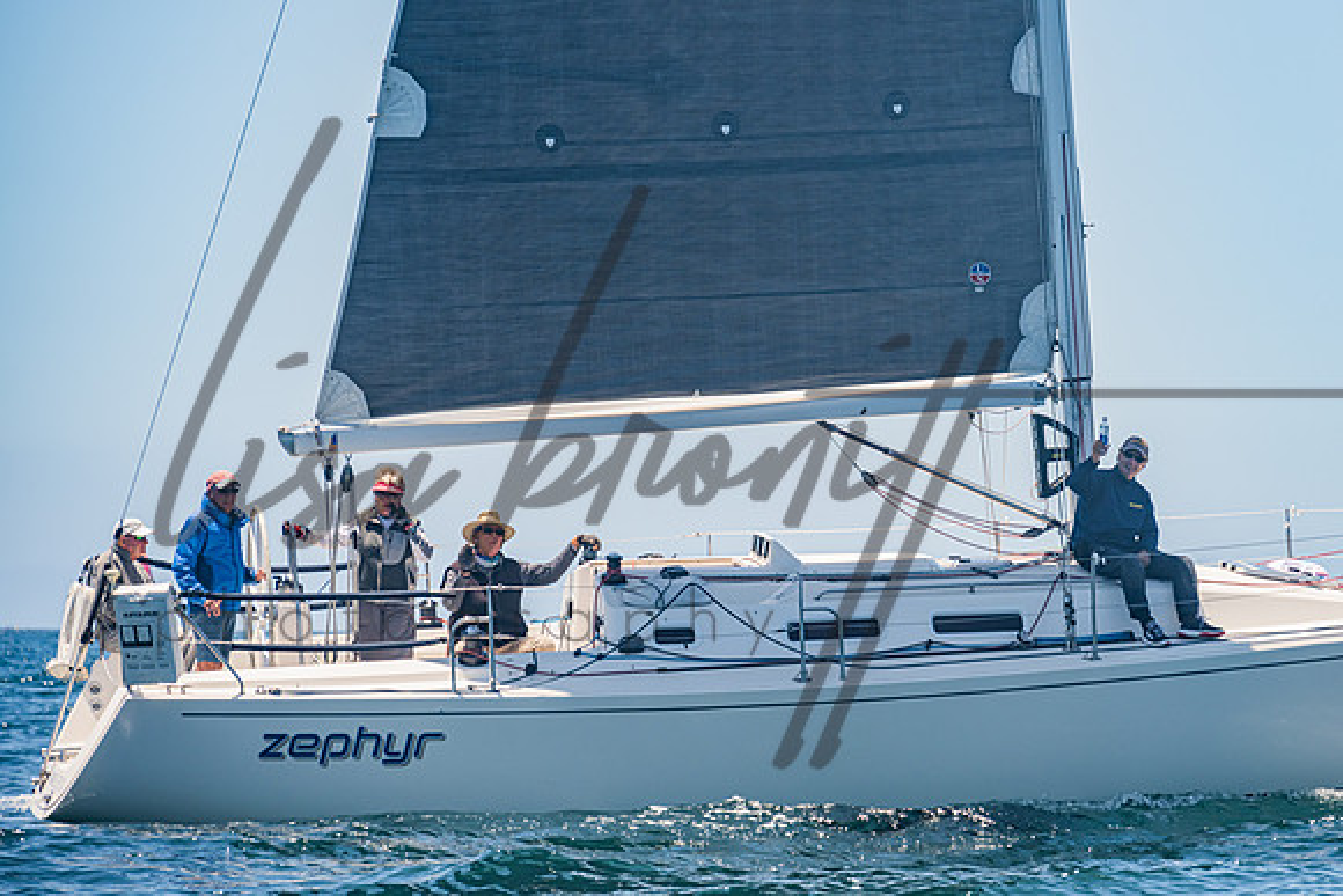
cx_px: 816
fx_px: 7502
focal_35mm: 201
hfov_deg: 10.2
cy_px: 371
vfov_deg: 6.8
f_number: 6.3
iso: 250
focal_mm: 165
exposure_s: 1/640
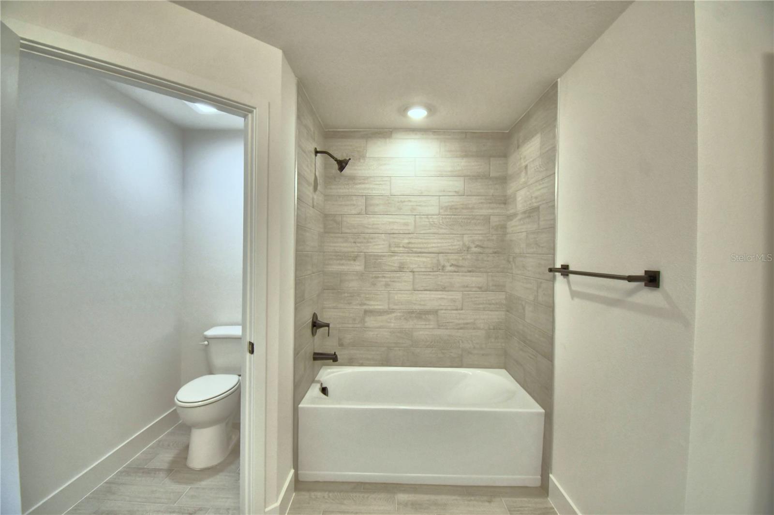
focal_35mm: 15
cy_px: 258
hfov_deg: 100.4
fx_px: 322
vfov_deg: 77.3
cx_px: 387
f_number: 4.5
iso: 400
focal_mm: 10
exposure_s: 1/100
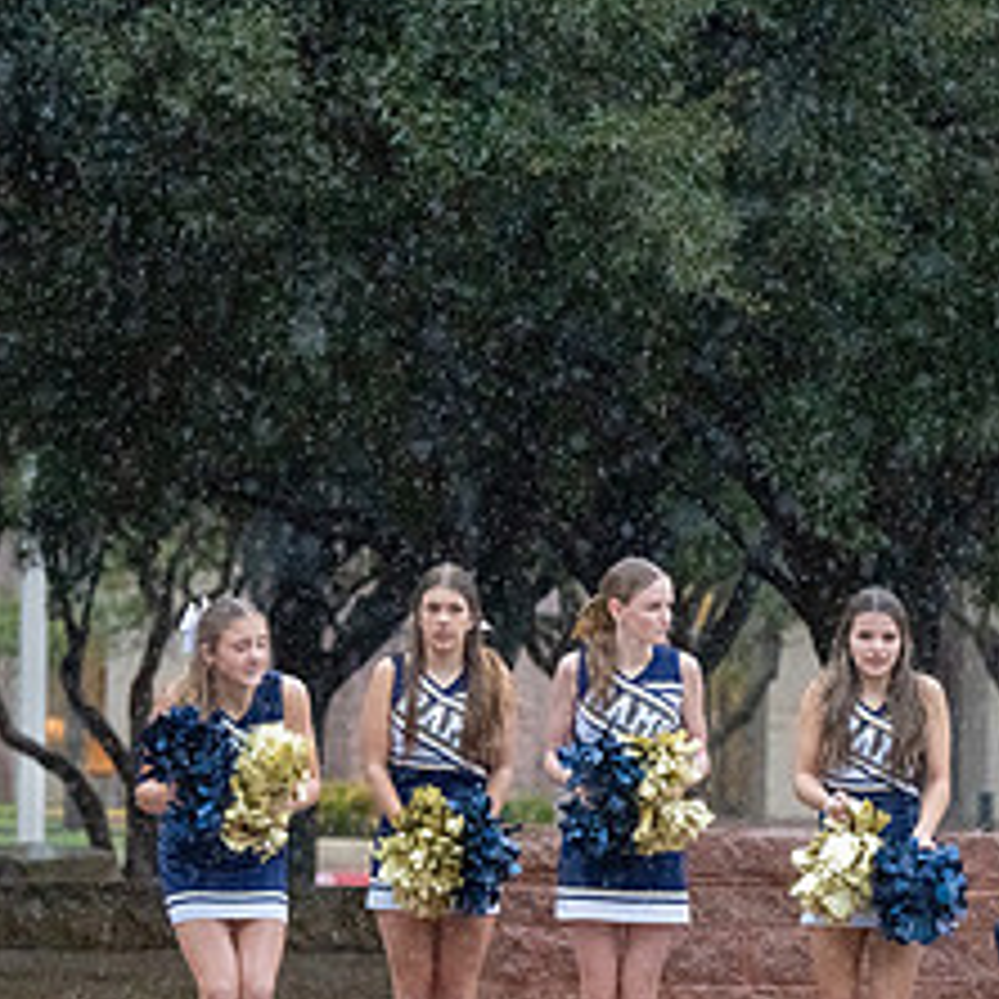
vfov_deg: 7.4
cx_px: 1188
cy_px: 844
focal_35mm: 235
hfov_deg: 7.4
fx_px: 7673
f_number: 3.5
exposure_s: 1/1000
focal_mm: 106
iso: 12800
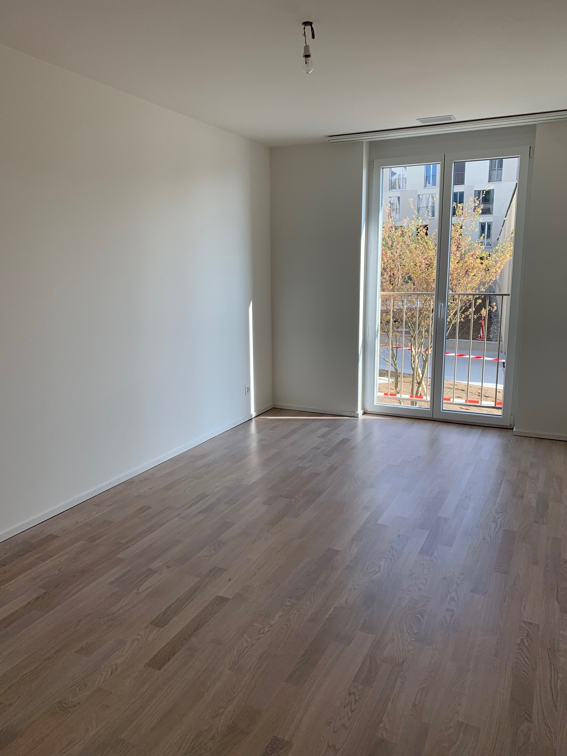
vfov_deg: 67.3
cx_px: 284
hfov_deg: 53.1
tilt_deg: -10.7
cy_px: 378
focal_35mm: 26
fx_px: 568
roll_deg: +1.2
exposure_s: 1/259
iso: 25
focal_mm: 4.25
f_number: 1.8
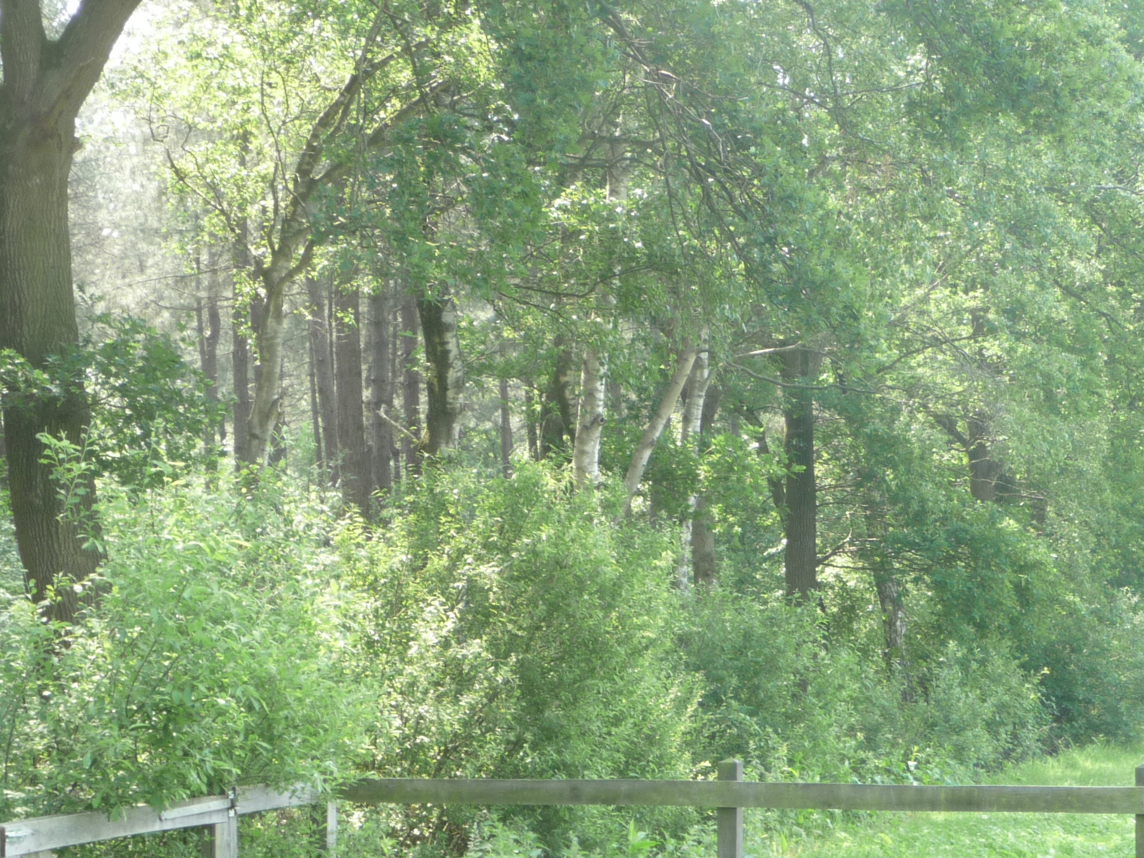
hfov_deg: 22.2
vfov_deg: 16.8
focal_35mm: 88
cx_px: 694
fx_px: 2908
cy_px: 531
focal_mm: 8.5
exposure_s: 1/50
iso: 100
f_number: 4.2
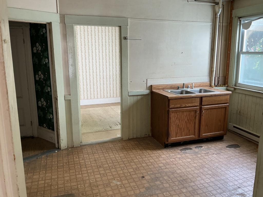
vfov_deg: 48.2
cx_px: 132
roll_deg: +0.1
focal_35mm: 29
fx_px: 220
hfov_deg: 61.7
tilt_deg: -10.0
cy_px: 98
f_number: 1.8
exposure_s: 1/60
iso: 32
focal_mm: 3
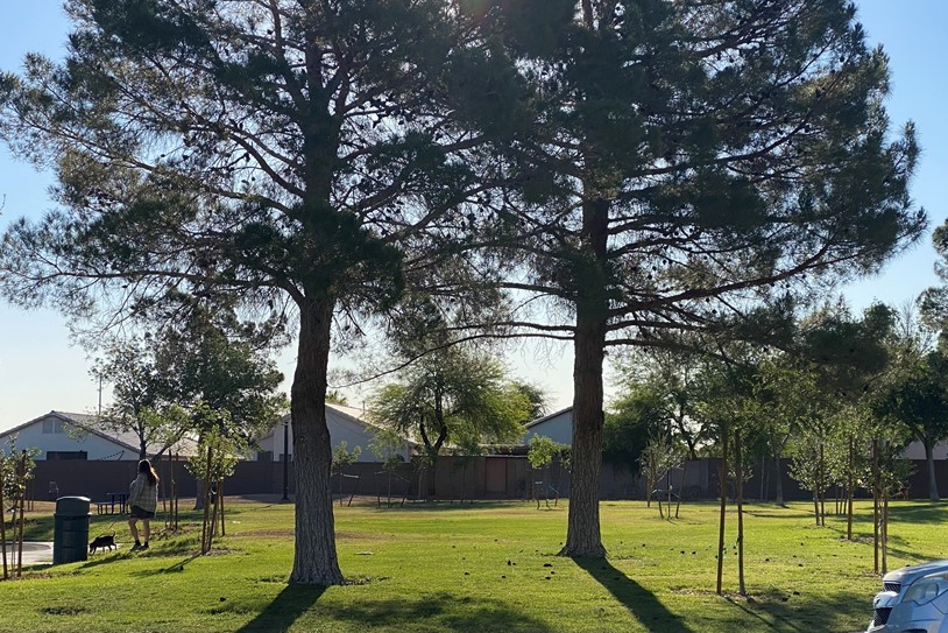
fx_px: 1791
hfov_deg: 29.6
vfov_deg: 20.0
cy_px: 342
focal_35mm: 68
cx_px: 486
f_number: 2
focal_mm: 6
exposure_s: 1/1453
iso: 20
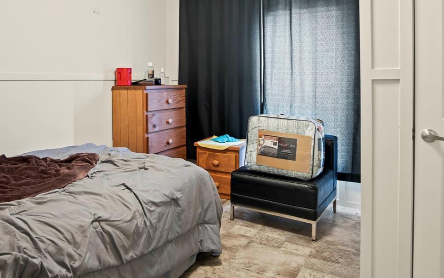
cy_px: 97
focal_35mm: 27
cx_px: 177
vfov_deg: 45.5
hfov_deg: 67.7
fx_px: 327
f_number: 4
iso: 100
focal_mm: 16
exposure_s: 1.6
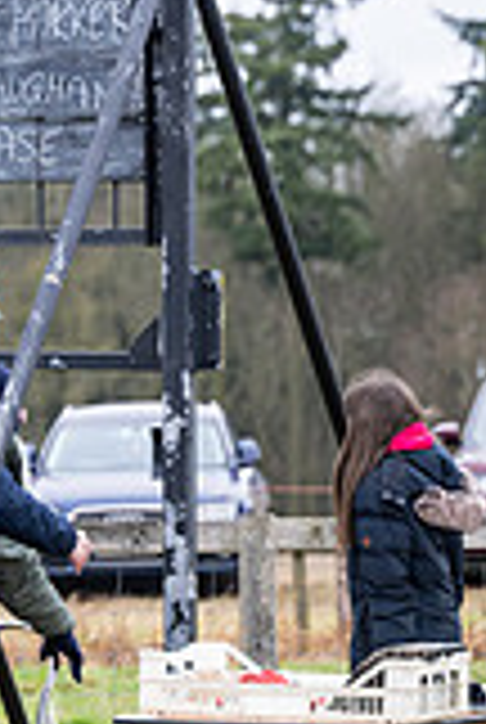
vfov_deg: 4.9
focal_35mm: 418
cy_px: 49
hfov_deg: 3.3
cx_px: -180
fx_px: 8428
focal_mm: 150
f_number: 4
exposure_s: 1/400
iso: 500
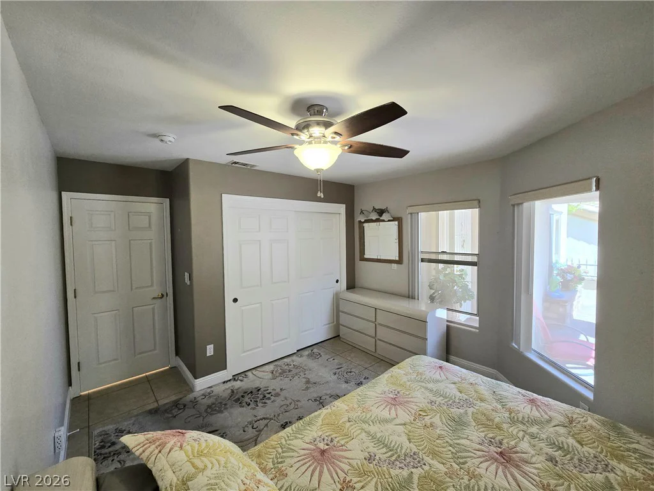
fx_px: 246
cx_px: 327
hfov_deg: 106.2
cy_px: 246
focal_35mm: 13
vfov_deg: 89.9
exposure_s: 1/60.2
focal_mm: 2.2
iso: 160
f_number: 2.2
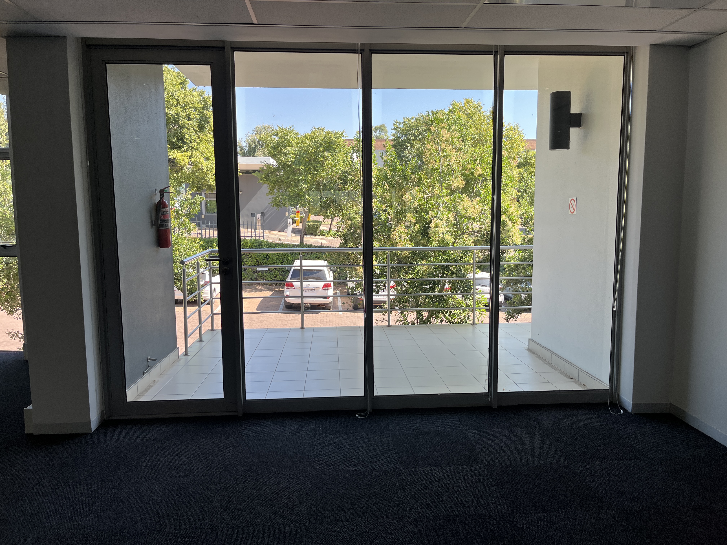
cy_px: 272
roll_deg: +0.5
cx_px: 364
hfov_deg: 67.3
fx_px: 546
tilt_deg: -8.3
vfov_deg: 53.1
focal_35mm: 26
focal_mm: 5.1
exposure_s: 1/210
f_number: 1.6
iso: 40
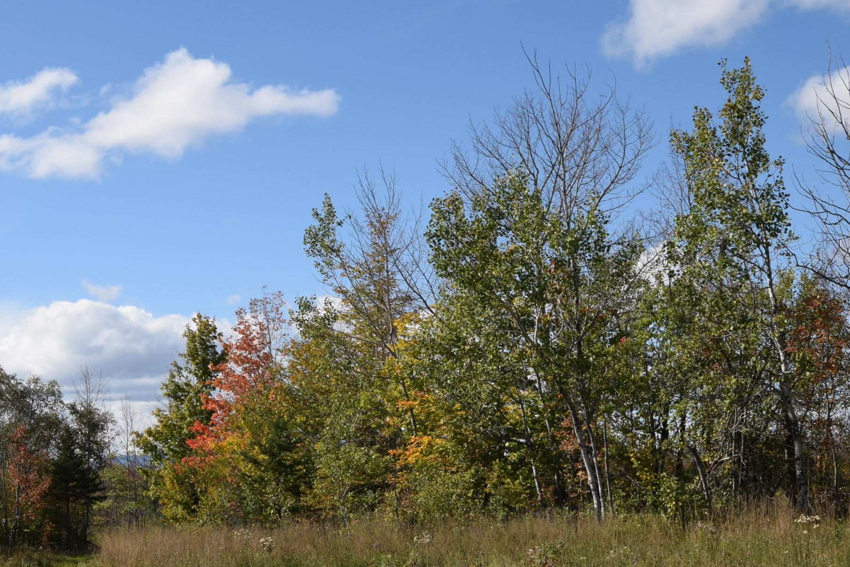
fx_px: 1393
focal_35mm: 59
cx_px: 342
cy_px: 405
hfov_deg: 33.8
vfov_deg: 22.8
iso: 200
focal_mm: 24
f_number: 9
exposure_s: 1/320
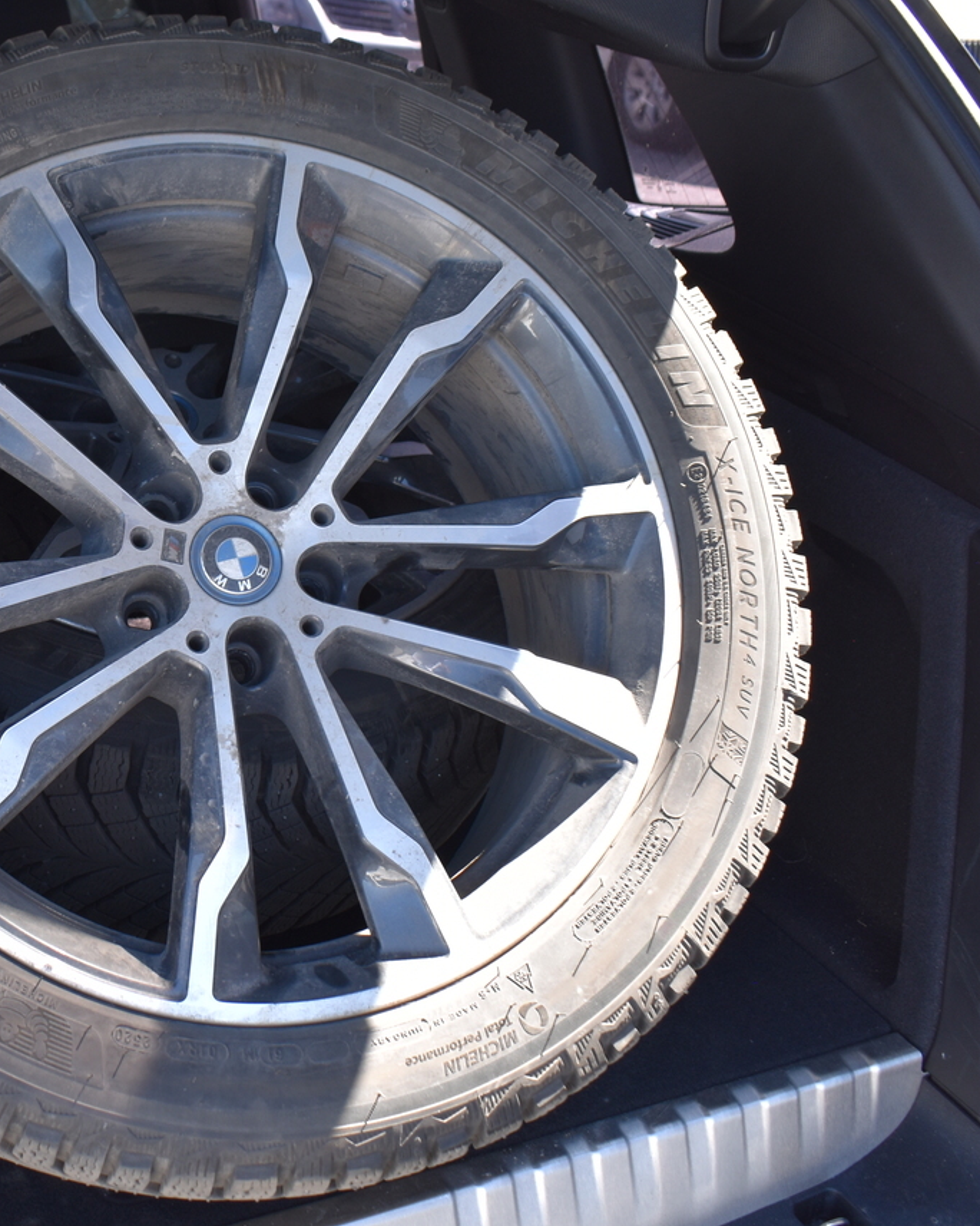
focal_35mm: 48
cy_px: 585
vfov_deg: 38.8
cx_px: 67
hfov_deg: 29.9
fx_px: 1740
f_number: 5.6
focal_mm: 18
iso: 200
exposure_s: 1/125
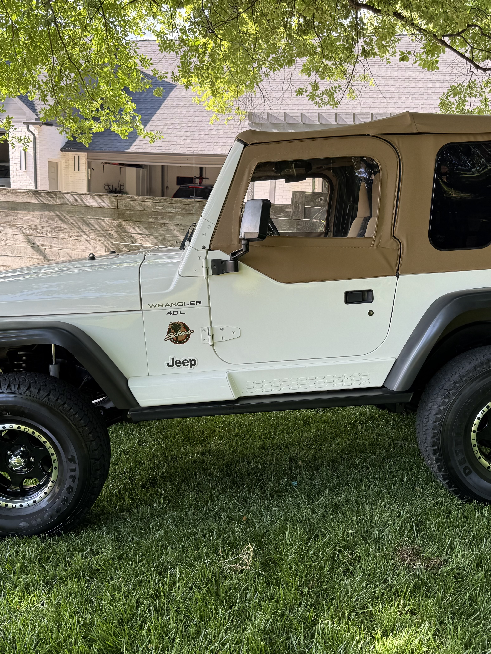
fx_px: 624
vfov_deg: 55.3
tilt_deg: -11.4
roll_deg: -2.9
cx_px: 255
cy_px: 337
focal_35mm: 33
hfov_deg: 42.9
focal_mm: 6.76
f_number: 1.78
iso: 80
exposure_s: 1/336
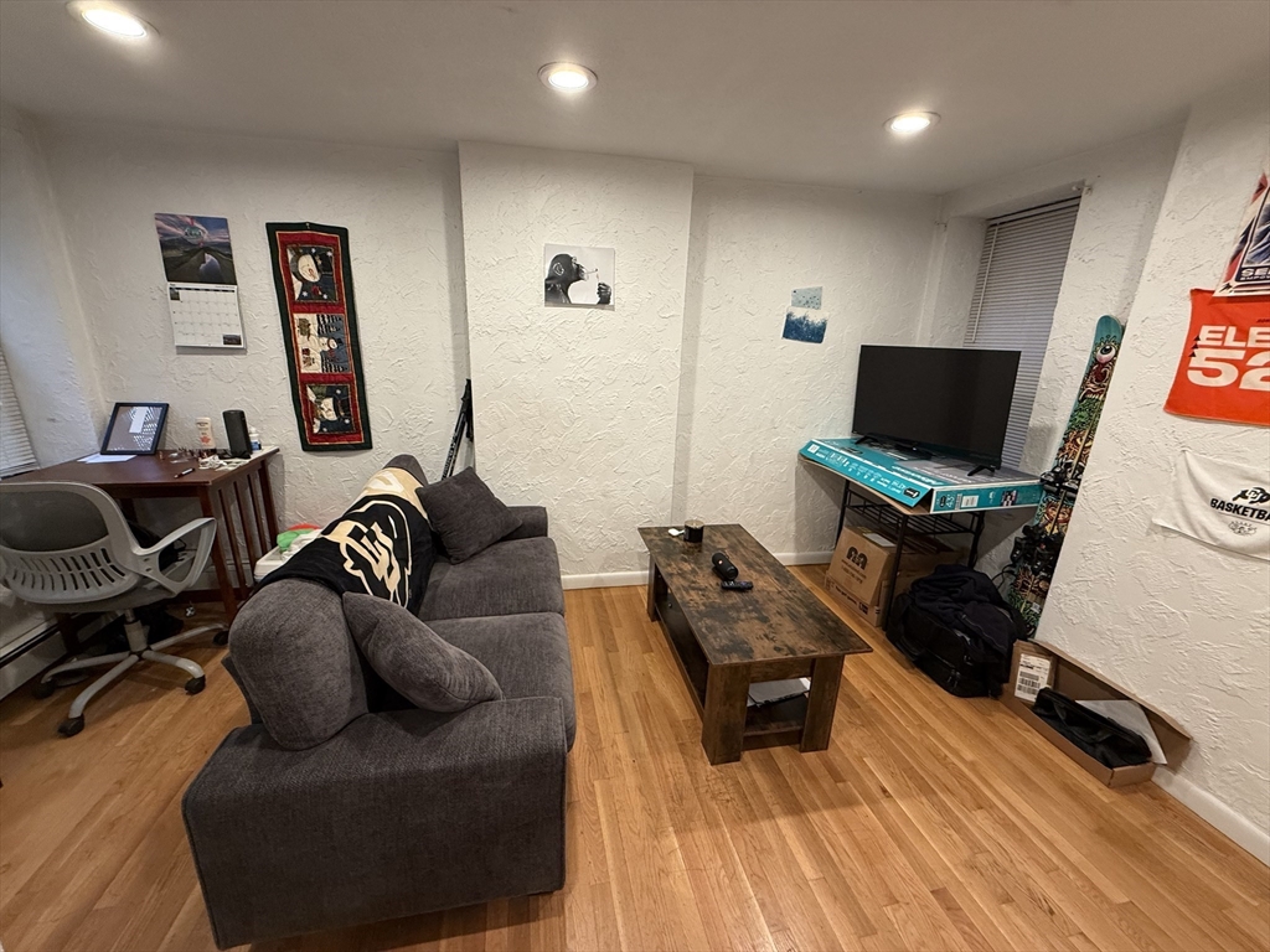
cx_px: 635
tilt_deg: -15.4
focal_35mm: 14
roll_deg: -2.4
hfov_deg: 102.1
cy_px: 476
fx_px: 514
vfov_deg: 85.7
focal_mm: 2.22
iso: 200
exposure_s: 1/60
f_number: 2.2
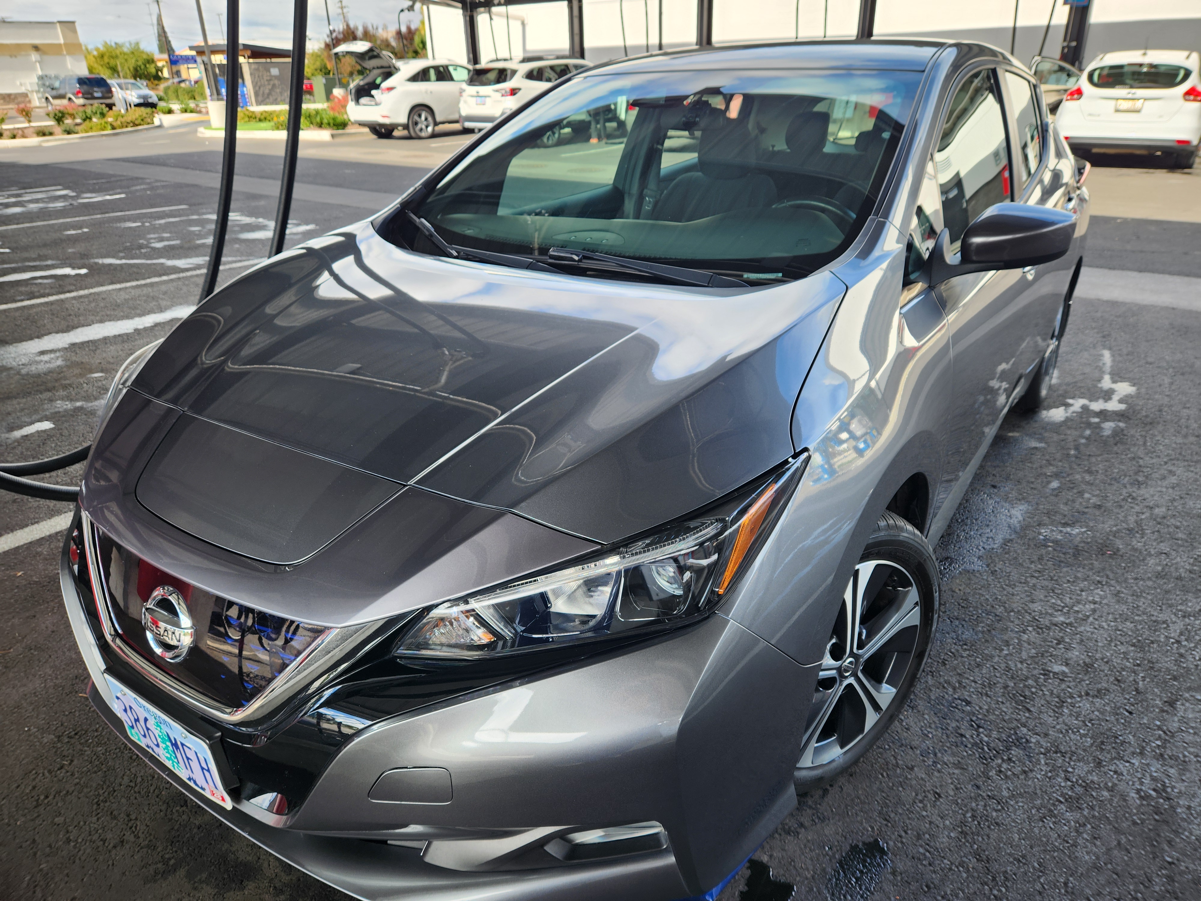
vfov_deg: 58.9
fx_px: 798
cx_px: 600
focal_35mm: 23
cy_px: 450
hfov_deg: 73.9
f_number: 1.8
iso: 20
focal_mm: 5.4
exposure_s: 1/239
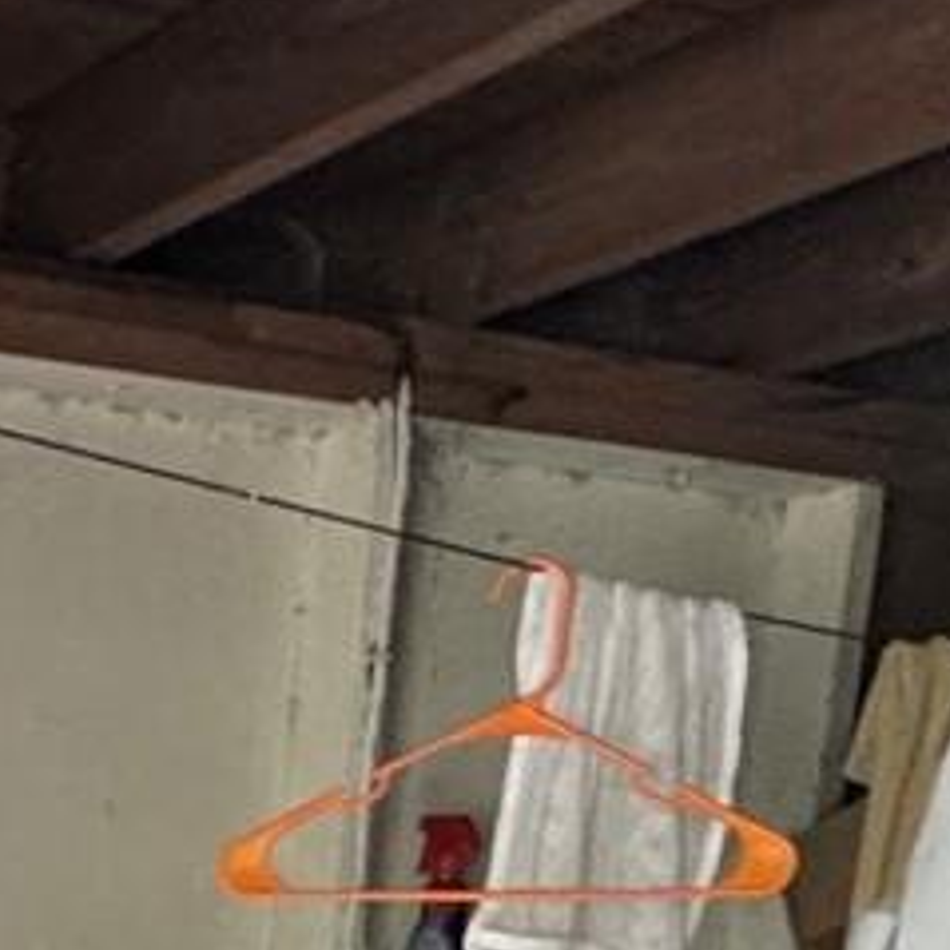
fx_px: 2577
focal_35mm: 83
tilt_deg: -18.5
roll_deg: -1.3
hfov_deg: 18.5
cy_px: 1912
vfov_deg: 16.1
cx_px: -485
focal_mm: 2.22
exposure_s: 1/60
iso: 400
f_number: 2.2
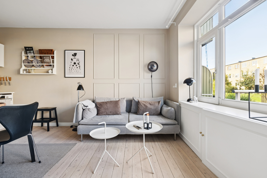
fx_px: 126
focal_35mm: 17
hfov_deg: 93.3
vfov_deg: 70.4
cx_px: 134
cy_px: 89
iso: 160
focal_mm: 17
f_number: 9
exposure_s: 1/13
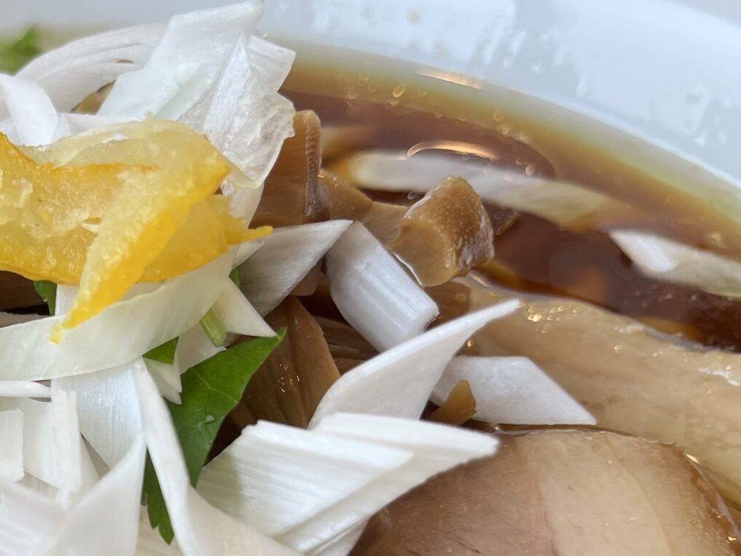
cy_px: 551
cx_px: -21
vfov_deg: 21.8
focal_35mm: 65
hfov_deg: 27.8
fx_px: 1391
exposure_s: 1/109
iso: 32
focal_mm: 5.1
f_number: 1.6
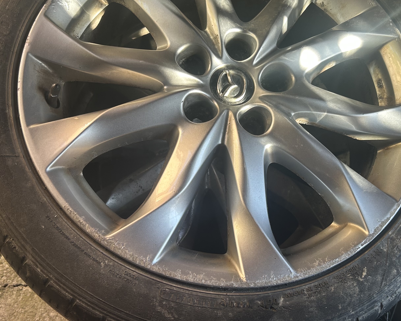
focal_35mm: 42
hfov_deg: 43.6
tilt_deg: -58.3
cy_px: 124
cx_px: 242
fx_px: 498
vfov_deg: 35.5
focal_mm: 5.7
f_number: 1.5
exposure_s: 1/121
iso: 64
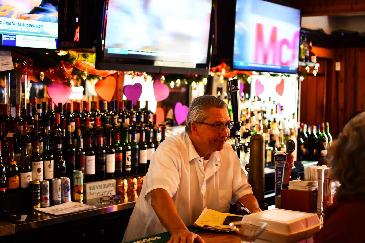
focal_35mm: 52
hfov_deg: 37.9
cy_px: 122
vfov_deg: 25.7
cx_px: 182
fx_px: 532
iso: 500
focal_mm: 35
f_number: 1.8
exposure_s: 1/60
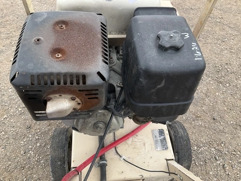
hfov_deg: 61.7
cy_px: 90
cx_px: 120
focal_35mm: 29
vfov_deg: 48.2
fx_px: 202
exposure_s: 1/412
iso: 25
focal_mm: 3
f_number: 1.8
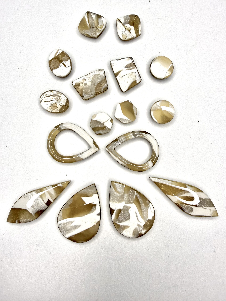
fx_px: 209
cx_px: 113
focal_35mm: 24
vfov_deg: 71.6
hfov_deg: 56.8
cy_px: 150
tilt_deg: -82.3
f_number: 2.2
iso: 64
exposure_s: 1/120
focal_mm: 2.22
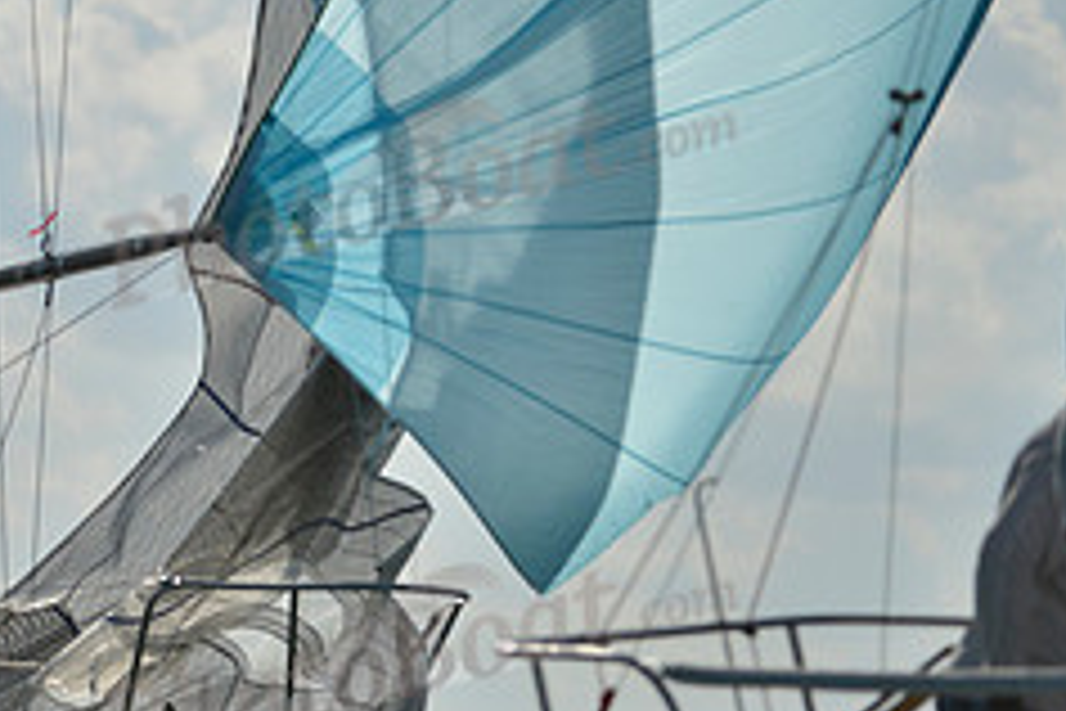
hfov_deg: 3.8
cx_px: -126
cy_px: 488
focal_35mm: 539
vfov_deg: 2.6
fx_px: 15959
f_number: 4
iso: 200
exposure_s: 1/6400
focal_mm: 220
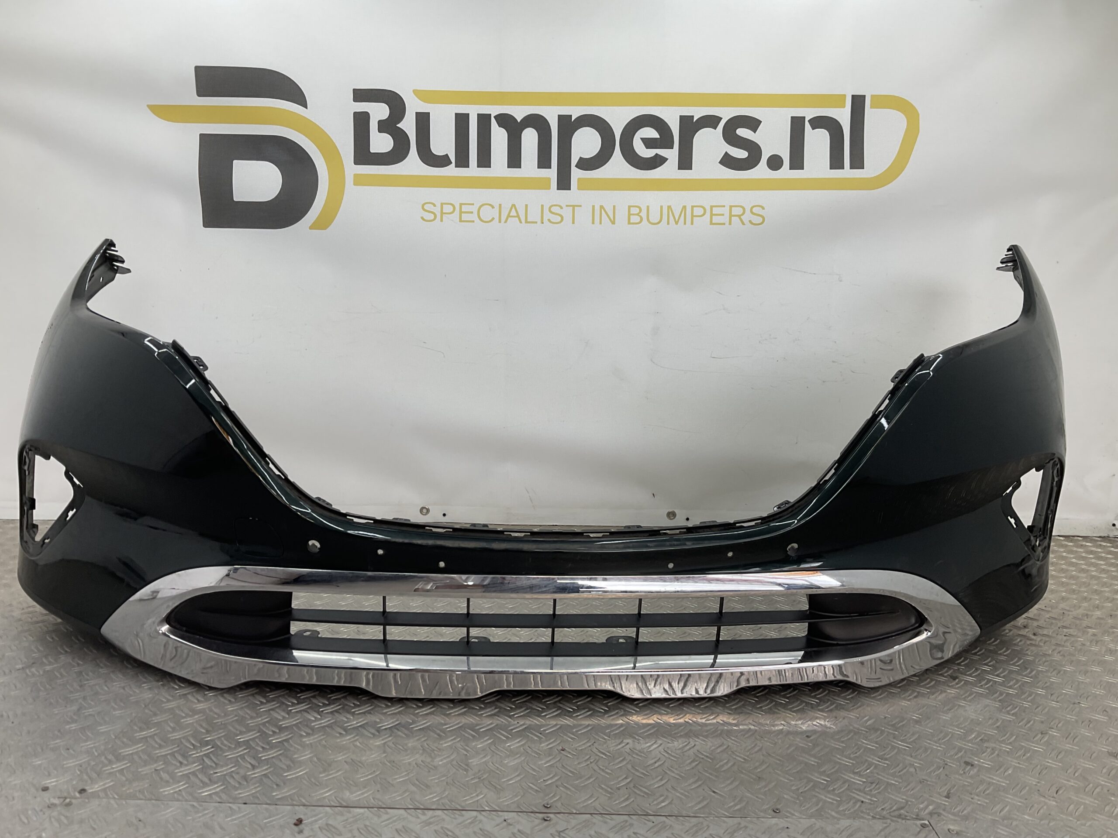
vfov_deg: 48.2
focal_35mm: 29
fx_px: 937
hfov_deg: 61.7
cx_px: 559
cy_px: 419
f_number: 1.8
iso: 16
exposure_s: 1/130
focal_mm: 3
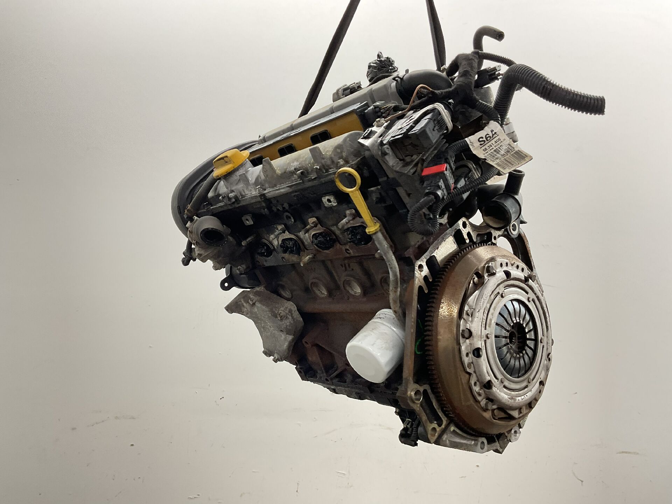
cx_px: 336
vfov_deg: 48.2
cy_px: 252
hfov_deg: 61.7
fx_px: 563
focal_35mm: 29
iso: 50
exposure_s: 1/50
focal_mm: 3
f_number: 1.8
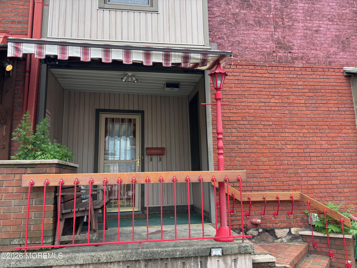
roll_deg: +1.7
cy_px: 134
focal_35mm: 26
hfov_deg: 67.3
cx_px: 178
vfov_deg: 53.1
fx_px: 268
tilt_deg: +7.2
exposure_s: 1/380
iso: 50
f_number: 1.6
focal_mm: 5.96
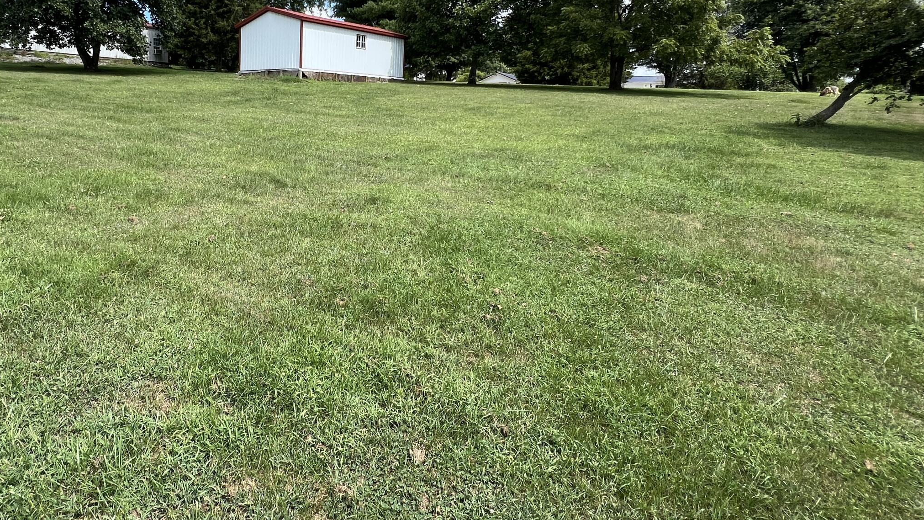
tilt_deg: -5.6
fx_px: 515
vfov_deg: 52.4
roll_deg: -1.2
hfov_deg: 81.1
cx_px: 311
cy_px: 166
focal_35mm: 21
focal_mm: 1.57
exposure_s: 1/861
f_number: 1.8
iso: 32
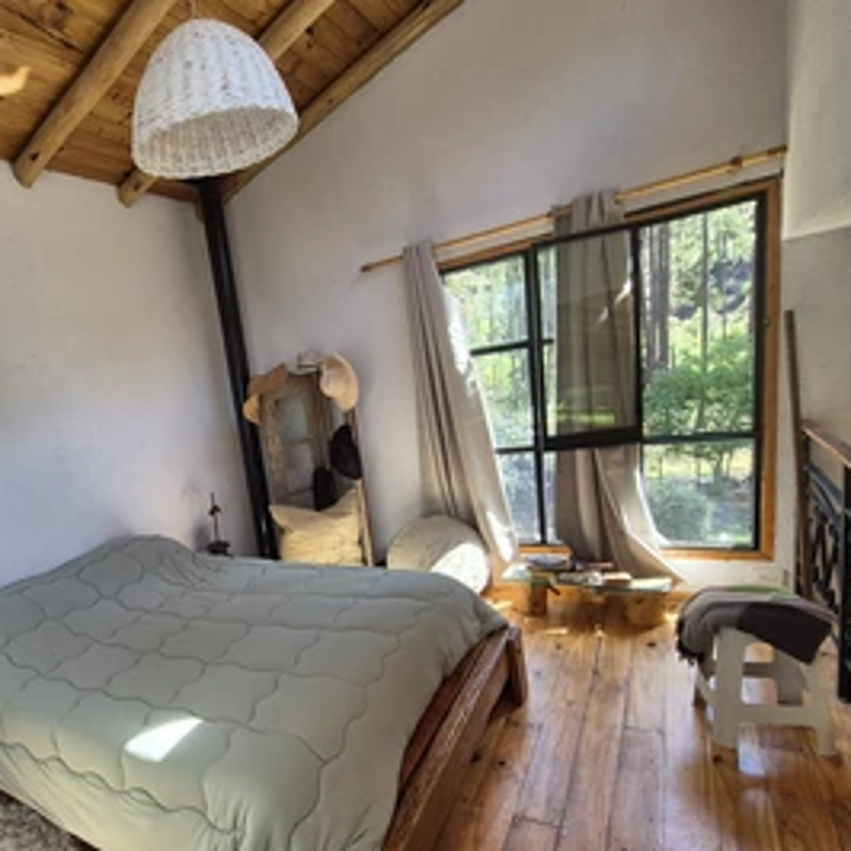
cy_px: 518
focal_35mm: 19
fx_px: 528
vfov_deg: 76.6
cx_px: 243
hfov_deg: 73.7
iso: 50
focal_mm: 2.2
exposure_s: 1/111
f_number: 2.2
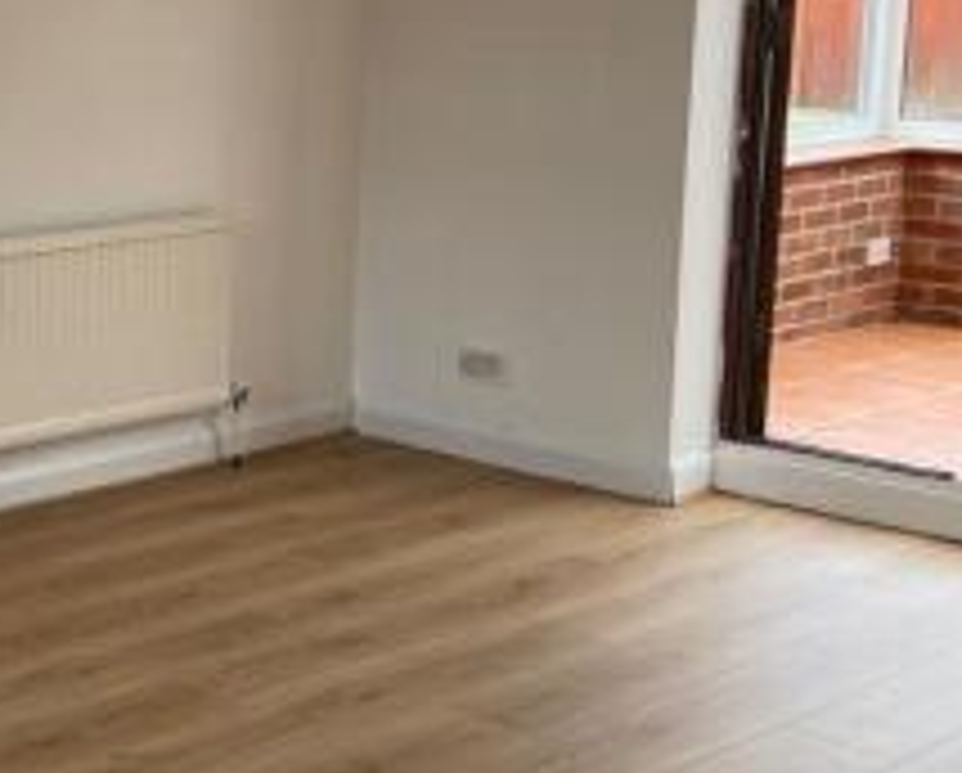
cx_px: -308
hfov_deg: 23.9
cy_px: 285
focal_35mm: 69
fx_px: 1968
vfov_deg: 22.2
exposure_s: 1/144
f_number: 1.6
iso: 32
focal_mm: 4.2
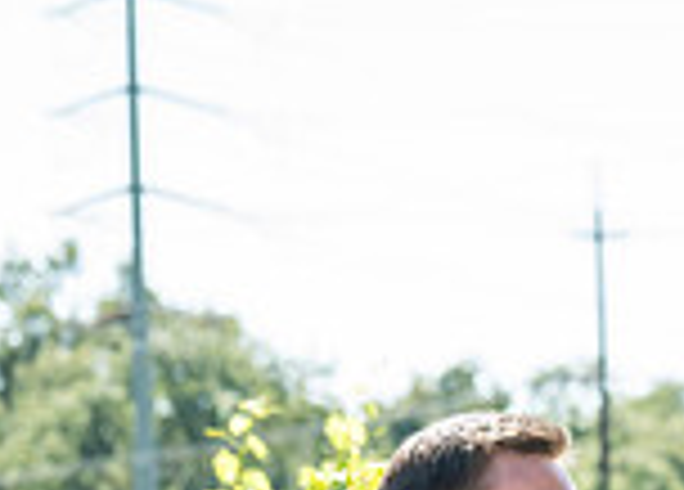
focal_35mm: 323
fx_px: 6283
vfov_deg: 4.5
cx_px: 656
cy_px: 589
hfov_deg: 6.2
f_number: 4
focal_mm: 67
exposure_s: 1/500
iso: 200
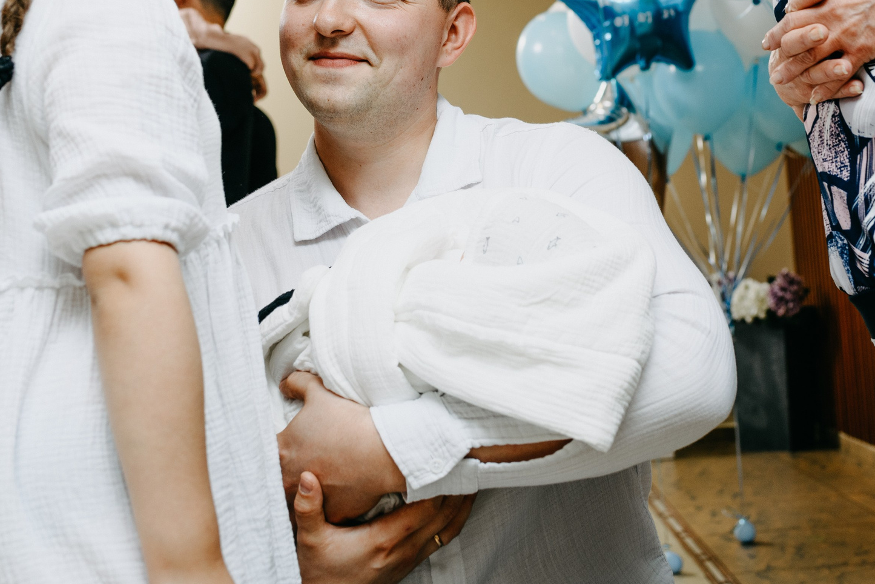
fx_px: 1507
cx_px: 404
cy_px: 94
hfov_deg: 32.4
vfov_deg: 21.6
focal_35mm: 62
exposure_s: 1/160
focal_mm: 35
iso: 160
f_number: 4
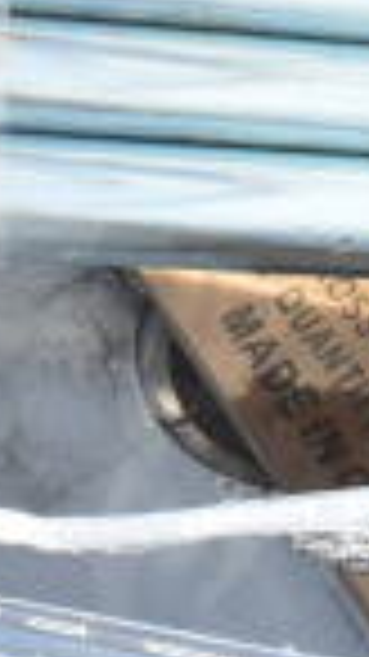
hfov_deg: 7.8
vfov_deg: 14.5
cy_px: -88
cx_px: -500
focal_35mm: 144
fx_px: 2508
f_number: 14
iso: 1600
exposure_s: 1/800
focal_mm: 22
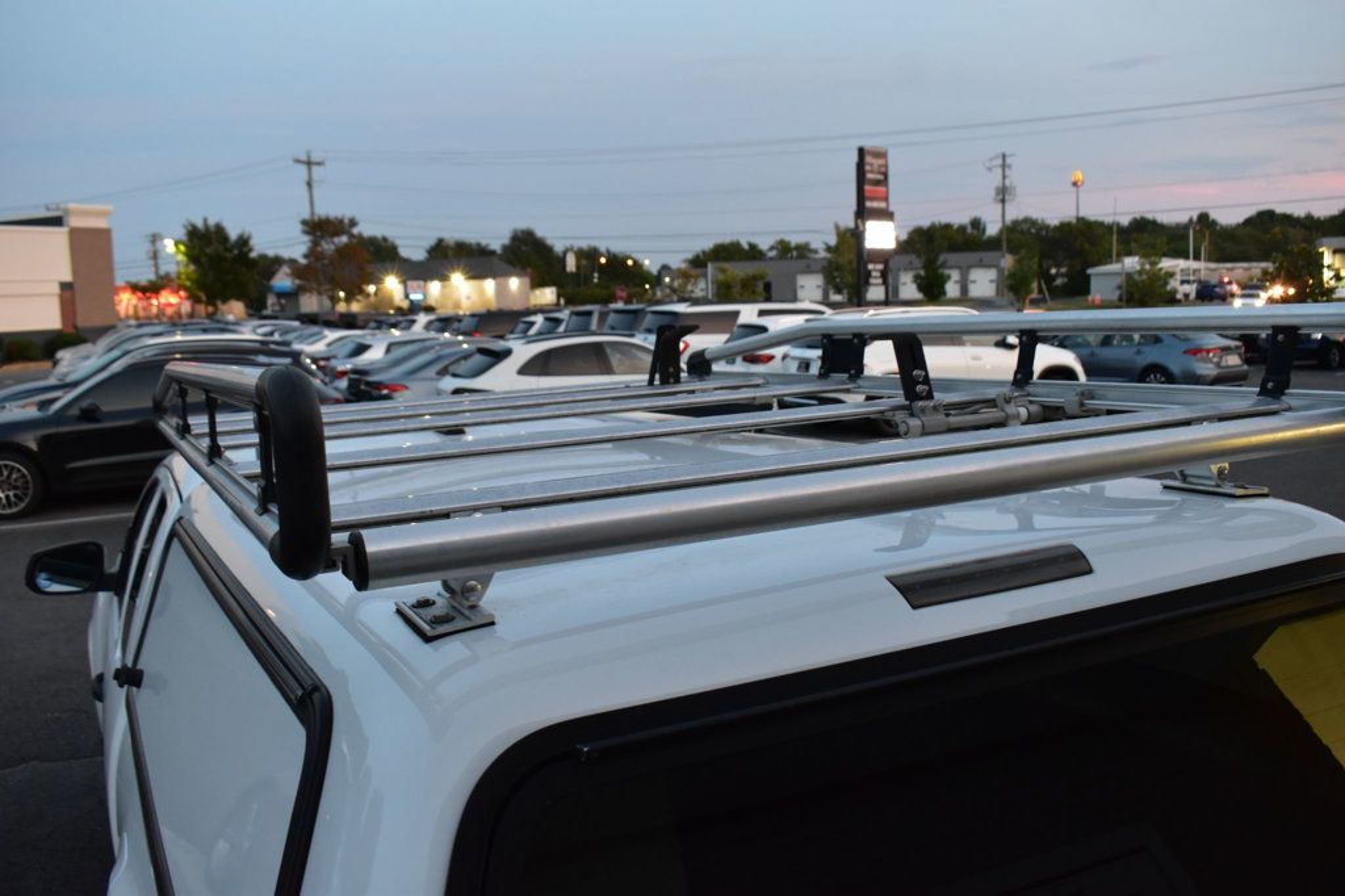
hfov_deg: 59.5
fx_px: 1176
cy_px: 448
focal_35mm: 32
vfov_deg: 41.7
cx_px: 672
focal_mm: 21
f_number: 6.3
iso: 1100
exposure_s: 1/15
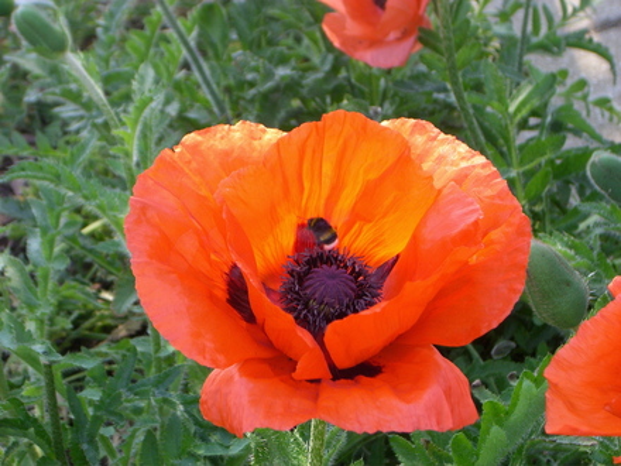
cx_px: 310
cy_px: 233
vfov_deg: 13.0
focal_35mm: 114
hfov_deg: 17.3
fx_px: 2045
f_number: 5.2
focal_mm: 18.6
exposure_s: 1/80
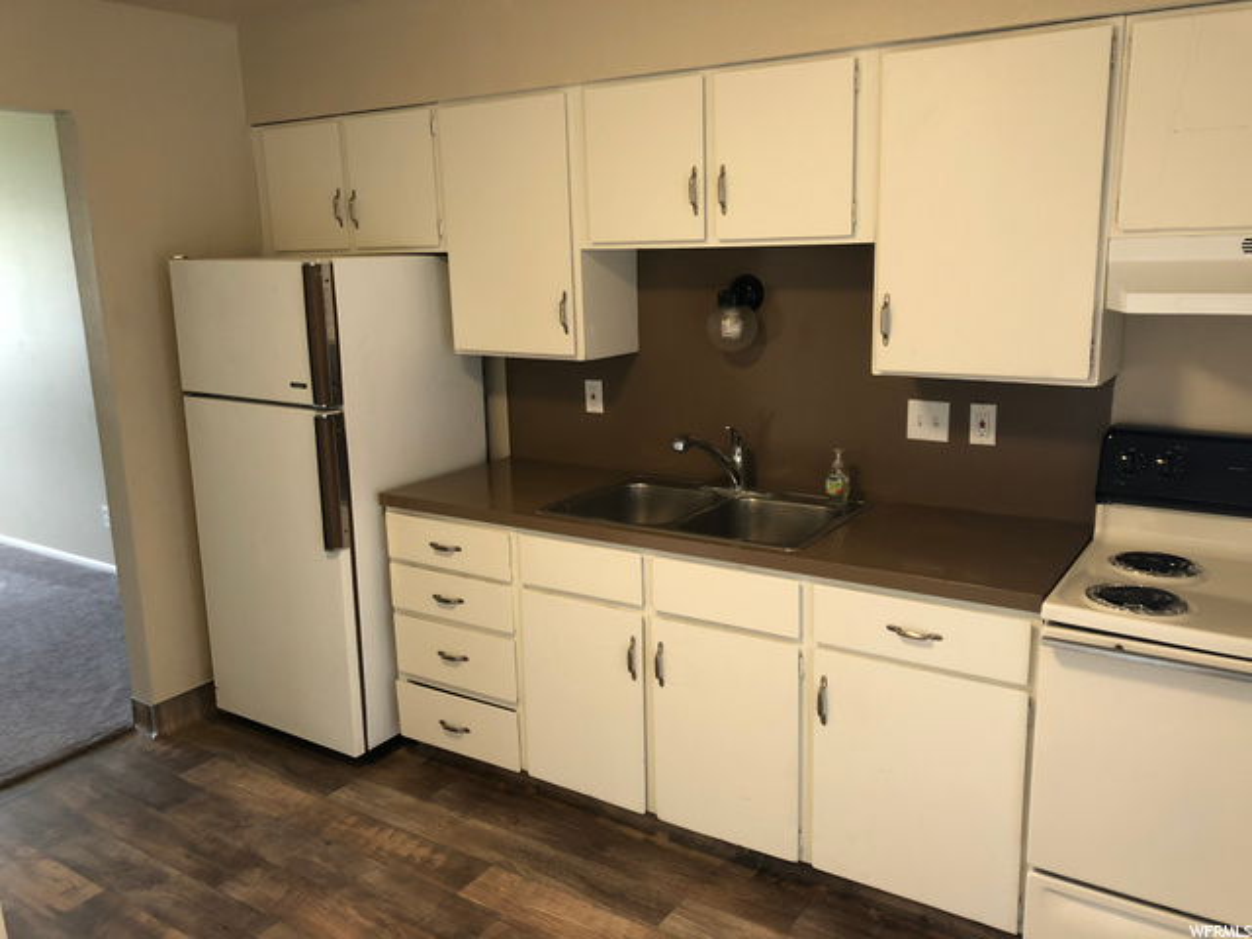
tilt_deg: -12.7
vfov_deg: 49.7
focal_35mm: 28
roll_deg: +1.7
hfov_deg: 63.4
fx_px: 1013
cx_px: 626
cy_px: 470
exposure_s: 1/24
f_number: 1.8
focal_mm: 4
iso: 40
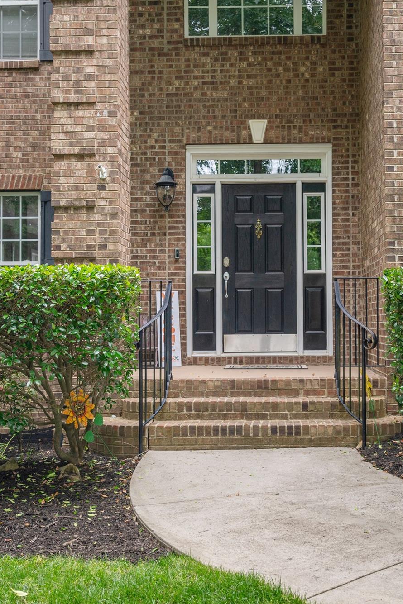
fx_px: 772
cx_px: 235
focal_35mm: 46
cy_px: 297
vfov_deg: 42.7
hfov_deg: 29.2
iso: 400
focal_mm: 30
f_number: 4
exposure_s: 1/160
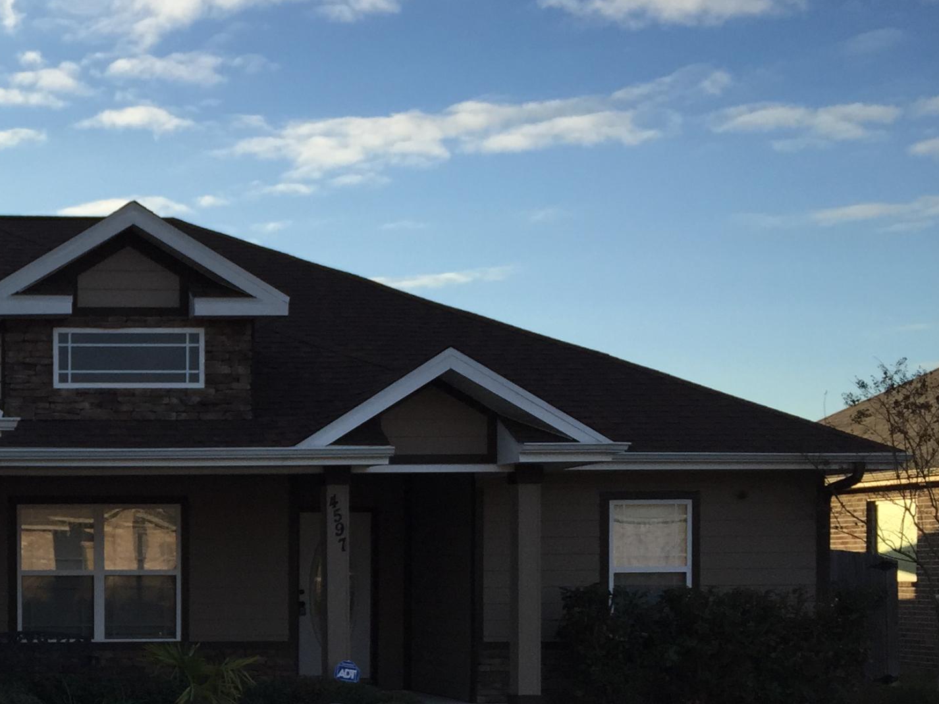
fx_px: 1655
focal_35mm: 61
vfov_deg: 23.5
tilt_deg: -1.3
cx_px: -40
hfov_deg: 29.2
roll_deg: -0.6
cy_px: 602
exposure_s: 1/989
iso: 32
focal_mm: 4.15
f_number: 2.2
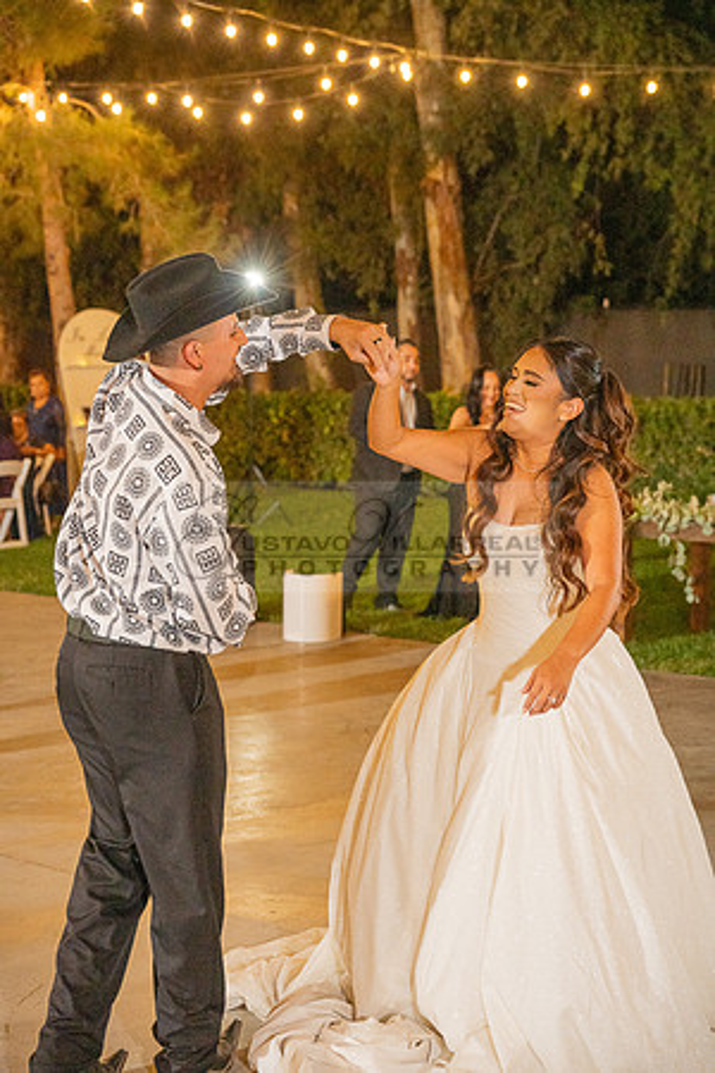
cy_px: 536
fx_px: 1817
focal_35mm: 61
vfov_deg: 32.9
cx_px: 358
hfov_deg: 22.3
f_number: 4
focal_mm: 61
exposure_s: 1/250
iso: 3200
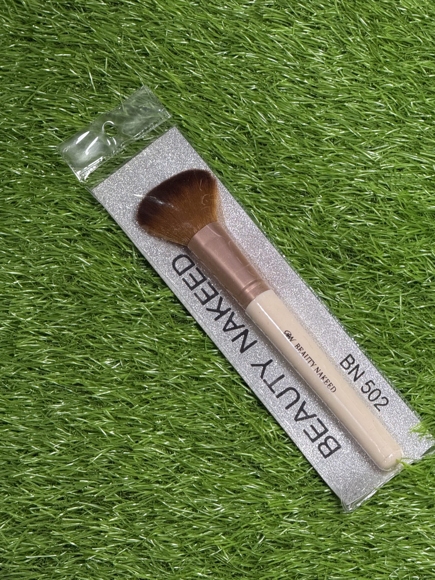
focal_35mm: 134
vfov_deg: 14.7
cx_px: 232
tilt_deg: -67.6
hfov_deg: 11.1
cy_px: 283
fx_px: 2246
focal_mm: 15.66
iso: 400
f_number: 2.8
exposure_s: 1/100
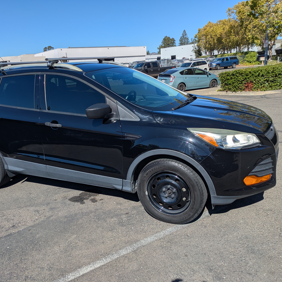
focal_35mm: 30
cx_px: 118
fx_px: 277
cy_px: 143
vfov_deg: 54.0
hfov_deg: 53.8
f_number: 1.89
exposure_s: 1/3378
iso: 50
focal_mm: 5.43
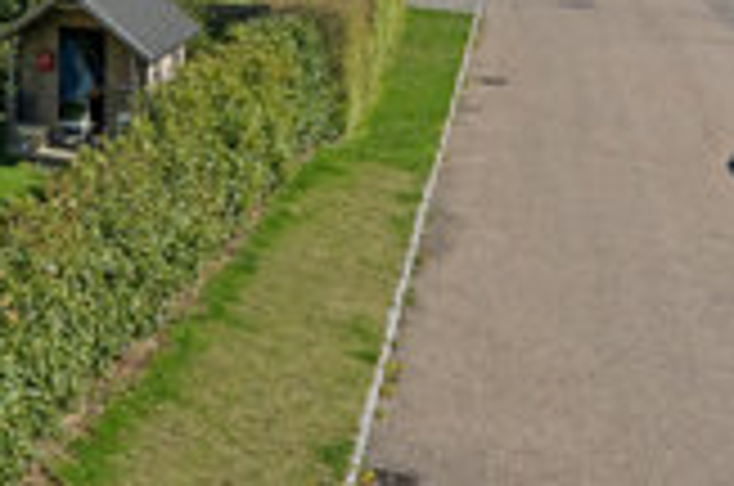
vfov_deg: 21.4
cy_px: -90
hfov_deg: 23.1
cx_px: -504
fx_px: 1201
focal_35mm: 59
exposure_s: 1/4000
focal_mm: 16
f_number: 6.3
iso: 640
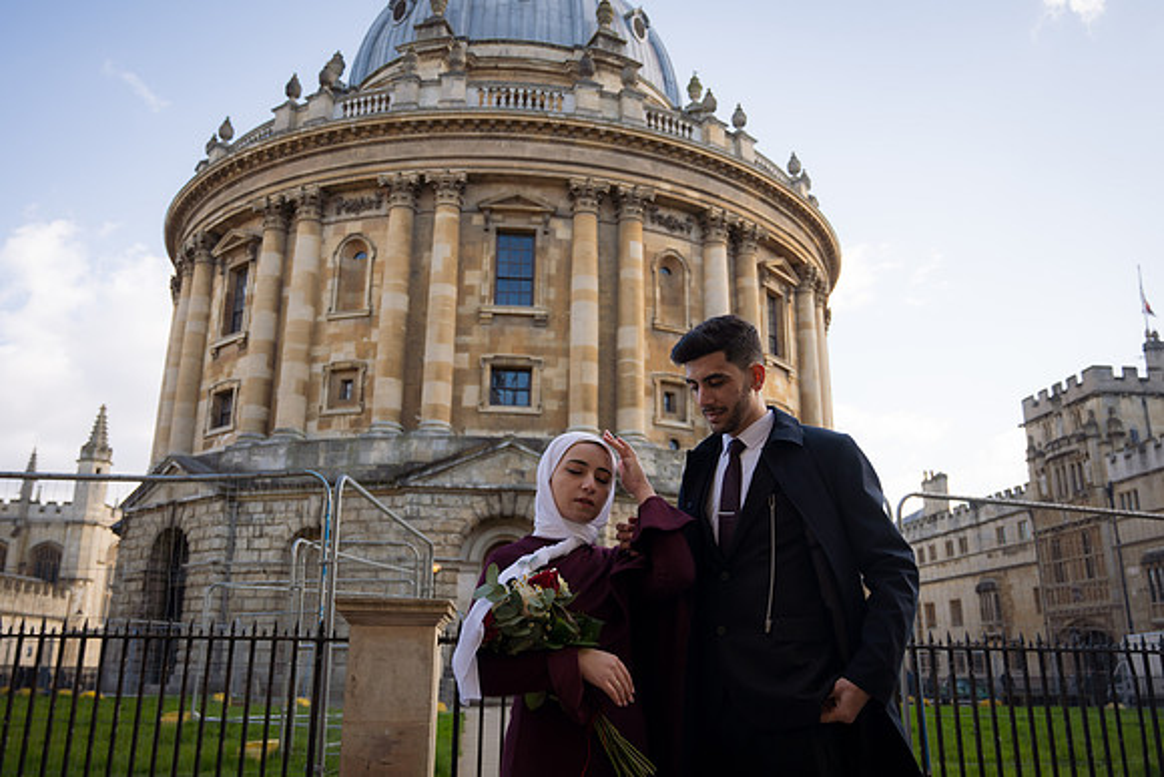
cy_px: 388
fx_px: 970
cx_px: 582
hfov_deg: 61.9
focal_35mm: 30
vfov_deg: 43.6
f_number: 4
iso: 100
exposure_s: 1/250
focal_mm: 30
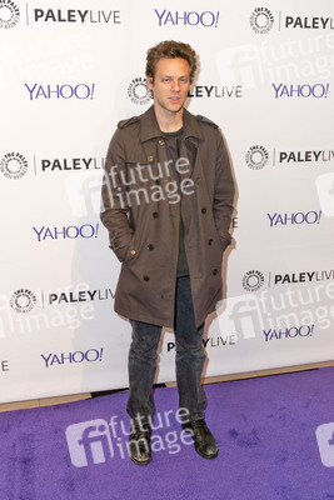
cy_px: 250
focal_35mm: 29
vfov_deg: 63.6
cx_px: 167
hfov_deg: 45.0
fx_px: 403
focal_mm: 29
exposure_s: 1/400
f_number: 4
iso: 400
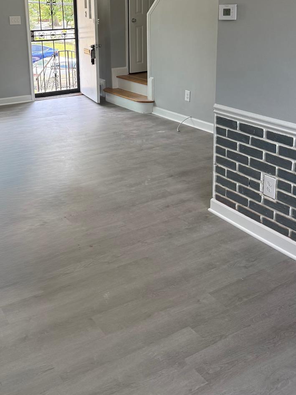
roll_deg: +1.1
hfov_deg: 36.6
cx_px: 107
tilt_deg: -10.2
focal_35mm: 39
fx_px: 445
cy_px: 104
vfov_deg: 46.3
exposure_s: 1/243
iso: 125
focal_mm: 6.76
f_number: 1.78
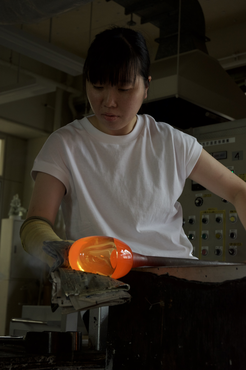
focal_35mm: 60
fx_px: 615
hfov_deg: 22.6
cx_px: 123
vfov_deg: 33.4
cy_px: 185
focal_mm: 40
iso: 800
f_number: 5.6
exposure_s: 1/30
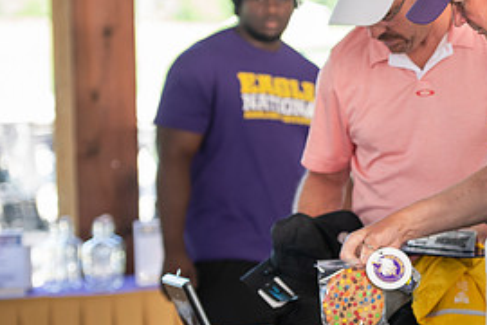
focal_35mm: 215
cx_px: 503
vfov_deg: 6.4
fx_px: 2908
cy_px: 131
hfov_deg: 9.5
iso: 320
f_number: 3.2
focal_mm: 100
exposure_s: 1/200
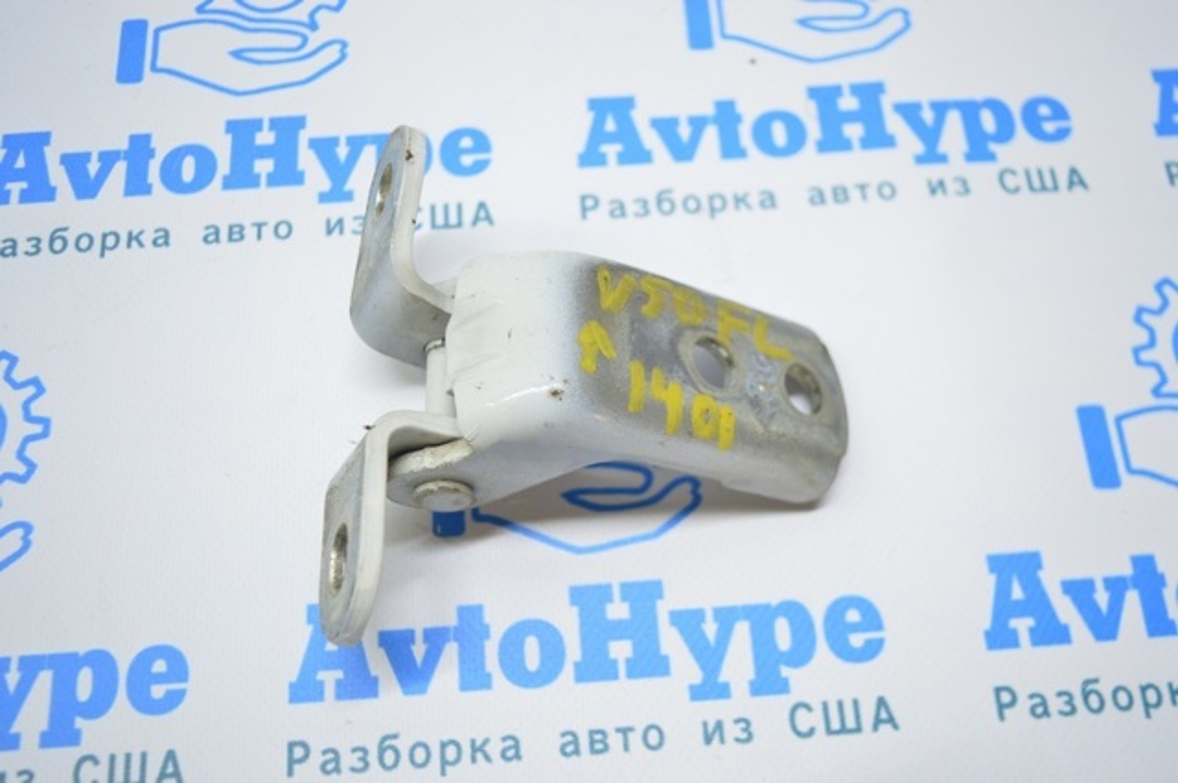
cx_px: 589
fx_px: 1078
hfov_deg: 57.3
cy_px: 392
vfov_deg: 39.9
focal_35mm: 33
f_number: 3.8
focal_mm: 22
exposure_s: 1/50
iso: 400
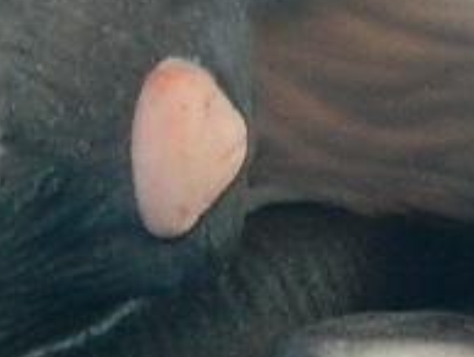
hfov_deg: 4.5
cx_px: 406
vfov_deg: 3.4
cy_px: 139
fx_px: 6074
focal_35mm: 443
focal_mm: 15.1
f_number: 4.2
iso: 400
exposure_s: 1/30
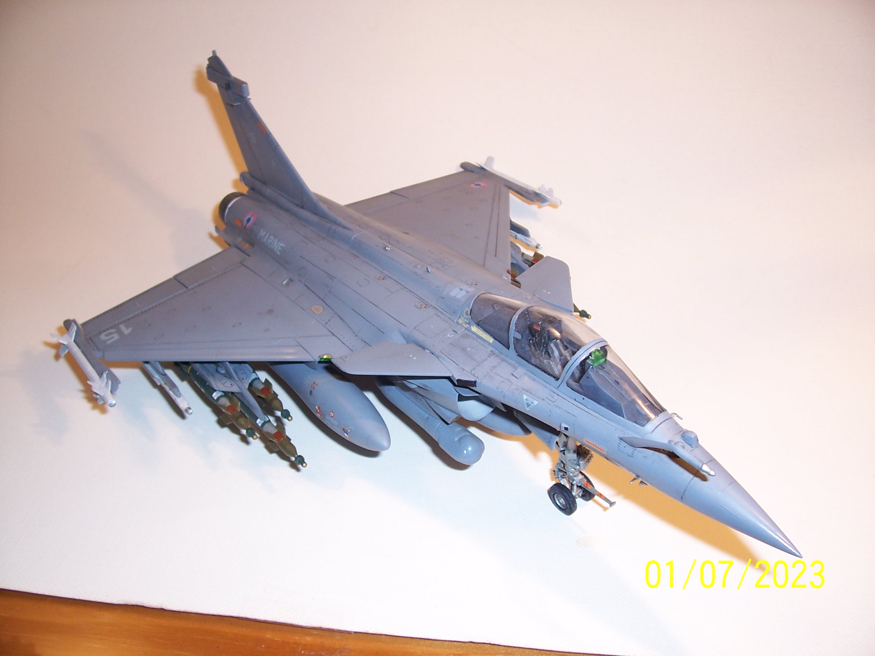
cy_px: 328
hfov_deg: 54.0
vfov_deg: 41.8
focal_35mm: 34
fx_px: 859
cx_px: 438
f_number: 2.7
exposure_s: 1/180
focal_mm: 5.6
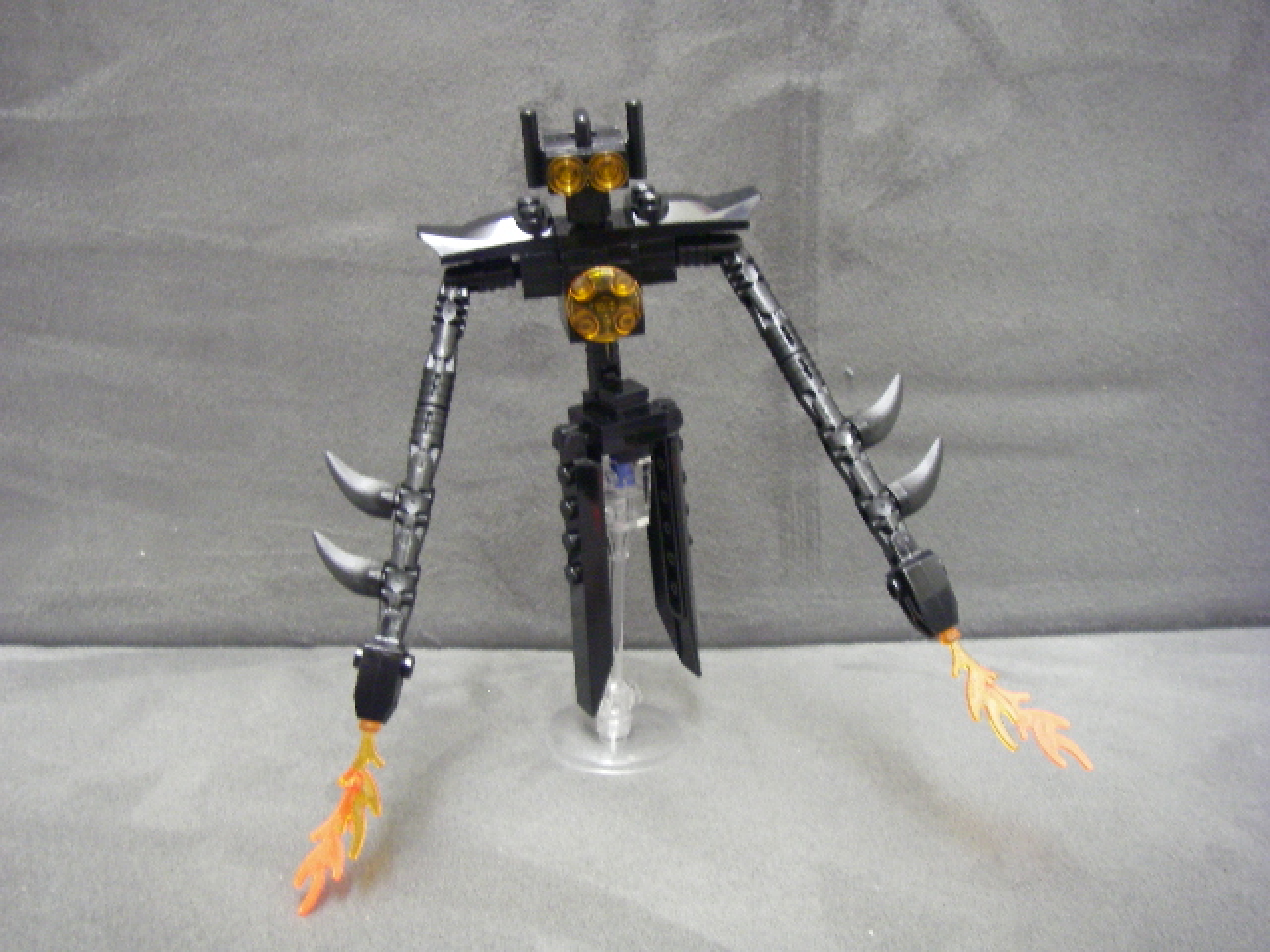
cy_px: 476
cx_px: 635
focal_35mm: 38
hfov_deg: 49.0
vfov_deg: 37.7
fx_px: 1394
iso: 320
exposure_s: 1/4
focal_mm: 6.3
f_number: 3.3
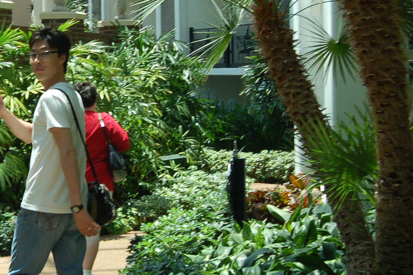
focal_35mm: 109
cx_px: 28
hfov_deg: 18.4
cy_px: 82
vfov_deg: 12.5
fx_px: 1250
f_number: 6.3
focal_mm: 28
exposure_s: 1/160
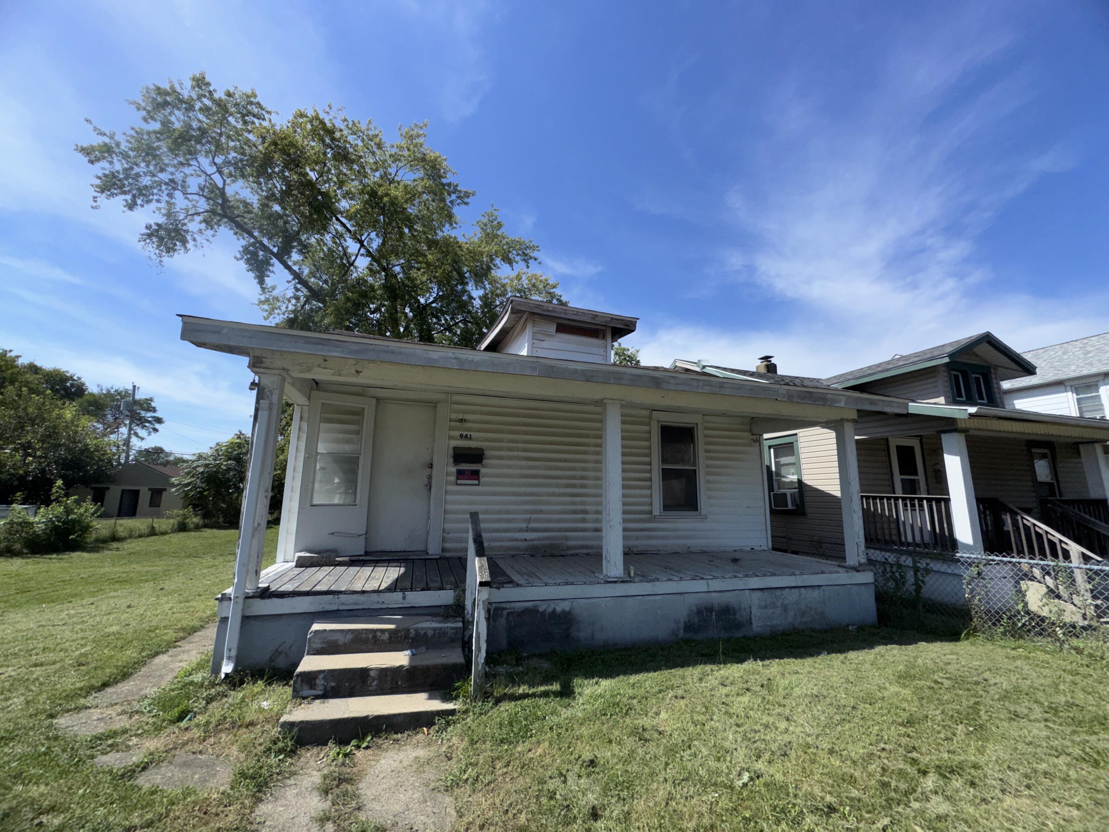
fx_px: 449
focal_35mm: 14
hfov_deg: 102.1
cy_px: 416
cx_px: 554
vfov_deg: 85.7
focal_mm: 2.22
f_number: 2.2
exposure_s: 1/3247
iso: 32
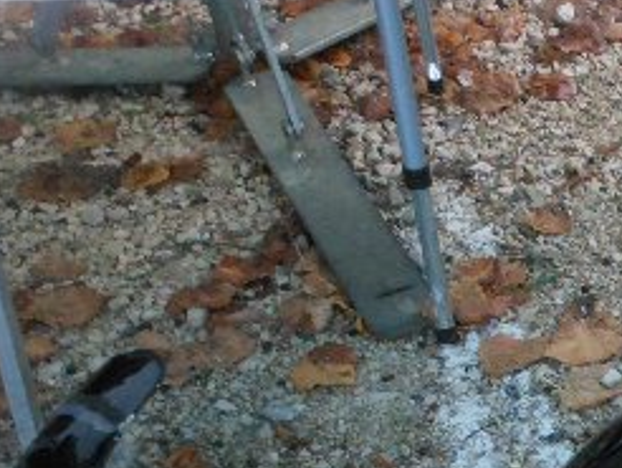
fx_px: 1637
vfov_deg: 15.0
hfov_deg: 19.3
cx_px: 882
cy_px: 711
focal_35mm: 91
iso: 400
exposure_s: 1/50
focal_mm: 5
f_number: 3.7
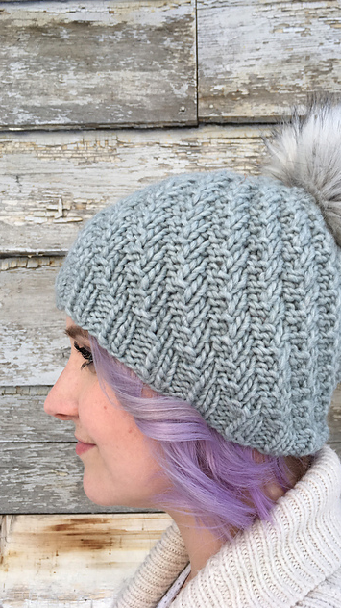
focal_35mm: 32
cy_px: 304
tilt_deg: -1.5
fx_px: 515
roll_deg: +0.0
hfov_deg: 36.4
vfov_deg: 61.0
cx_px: 220
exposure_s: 1/120
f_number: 2.2
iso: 25
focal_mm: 4.15
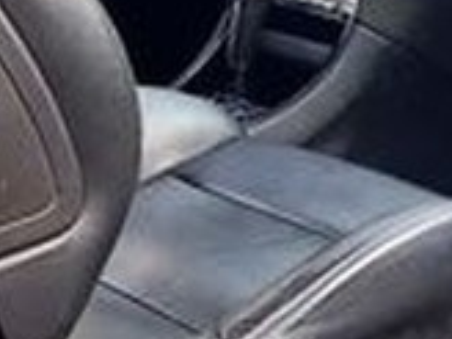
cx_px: 167
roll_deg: +1.0
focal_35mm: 158
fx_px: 2063
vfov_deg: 9.3
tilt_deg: -8.5
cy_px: -58
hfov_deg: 12.5
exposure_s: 1/133
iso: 20
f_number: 1.8
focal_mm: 3.99
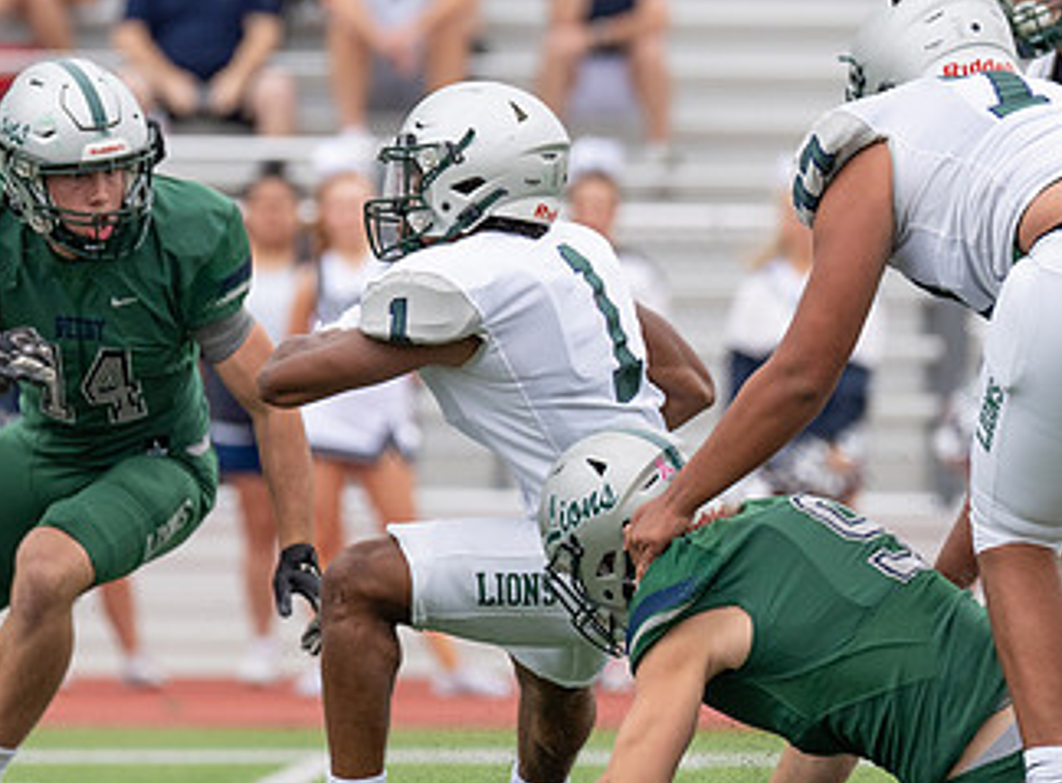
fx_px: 19336
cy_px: 214
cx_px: 620
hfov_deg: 3.1
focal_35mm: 634
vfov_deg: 2.3
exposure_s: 1/1250
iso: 250
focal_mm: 200
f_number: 2.8
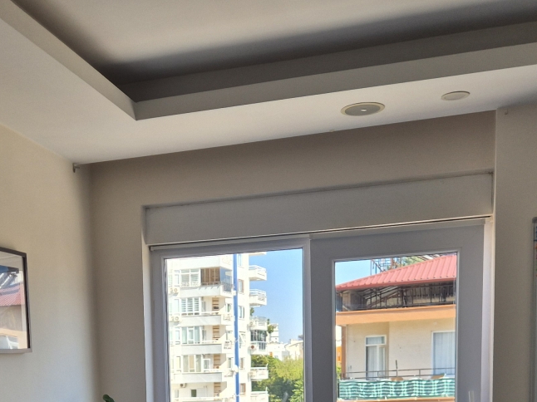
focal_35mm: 57
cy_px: 477
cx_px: 145
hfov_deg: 33.2
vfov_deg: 23.5
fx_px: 884
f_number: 1.8
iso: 25
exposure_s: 1/362
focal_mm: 5.4
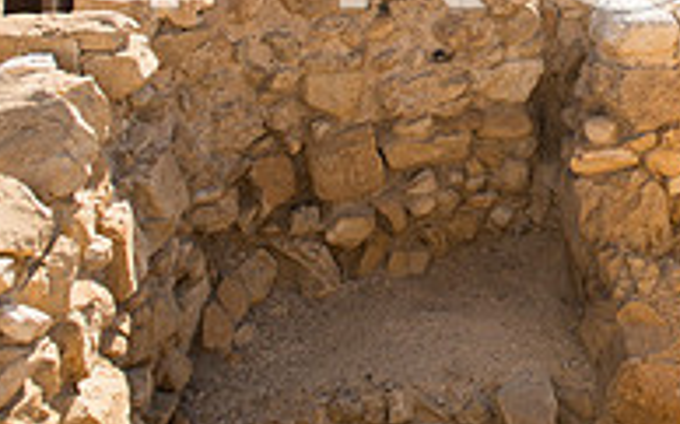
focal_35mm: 73
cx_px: 652
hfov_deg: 26.9
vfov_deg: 17.0
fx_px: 1352
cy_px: -89
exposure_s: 1/2500
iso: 200
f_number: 2.8
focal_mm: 24
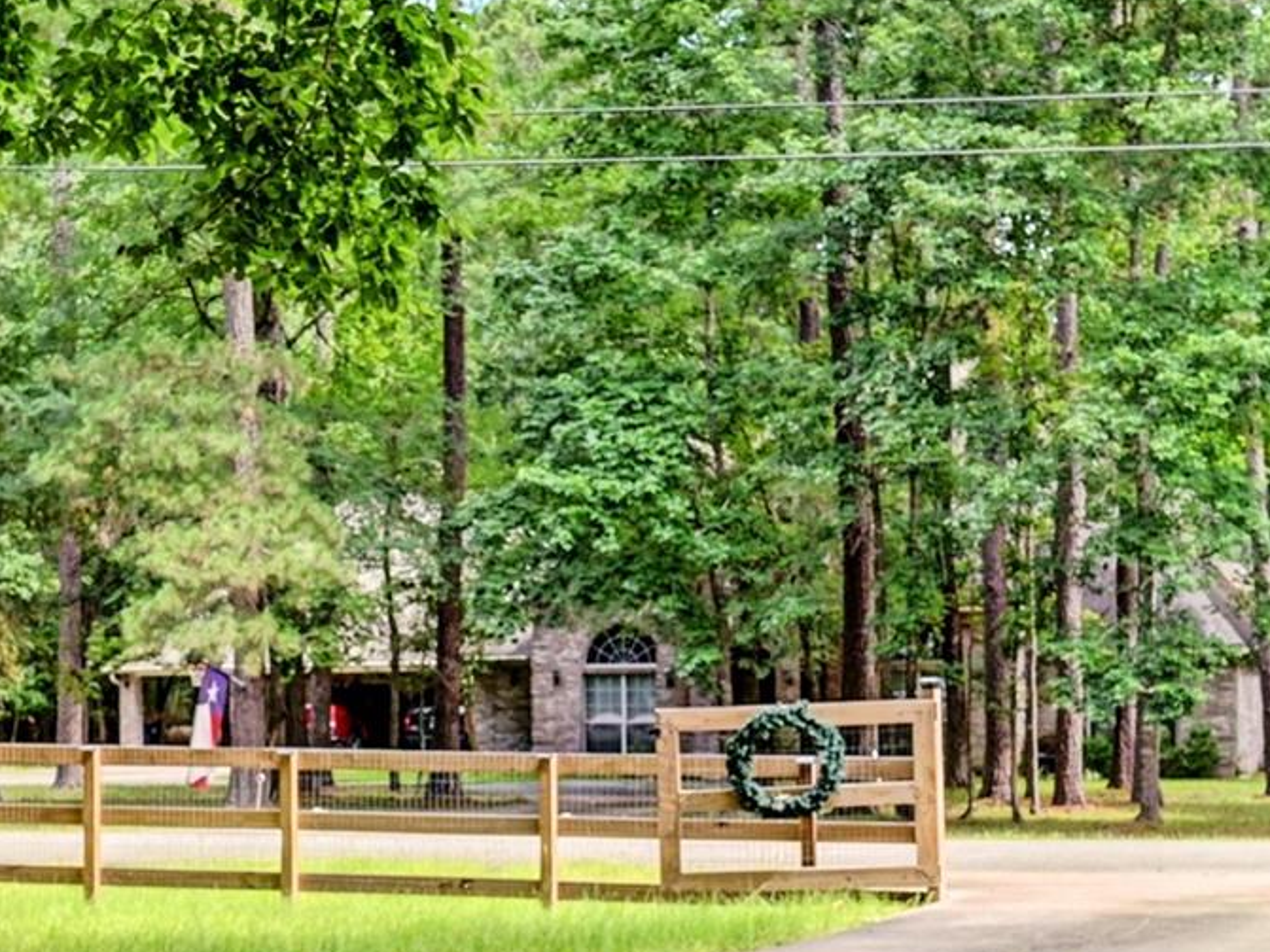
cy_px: 723
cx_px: 362
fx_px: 3228
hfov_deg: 22.1
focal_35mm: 88
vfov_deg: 16.7
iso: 400
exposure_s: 1/100
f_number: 8
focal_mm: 30
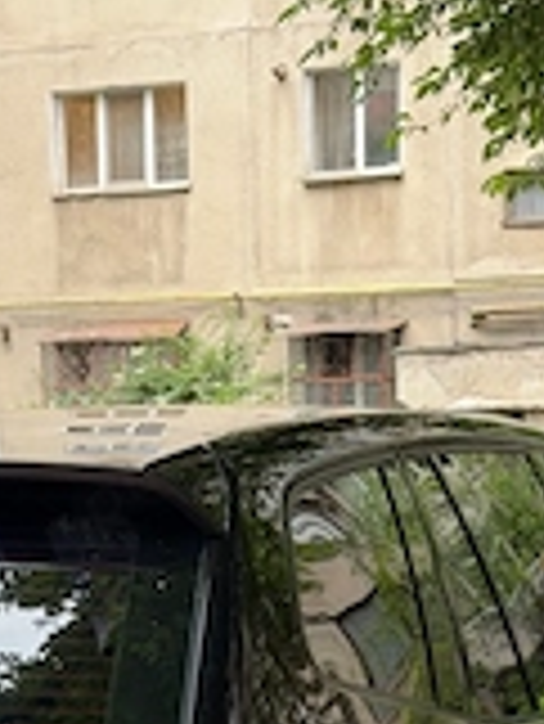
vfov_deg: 16.0
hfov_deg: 12.5
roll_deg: +0.7
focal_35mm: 119
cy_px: 823
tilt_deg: -8.2
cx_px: 315
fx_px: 2490
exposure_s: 1/60
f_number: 1.78
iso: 125
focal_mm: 6.76
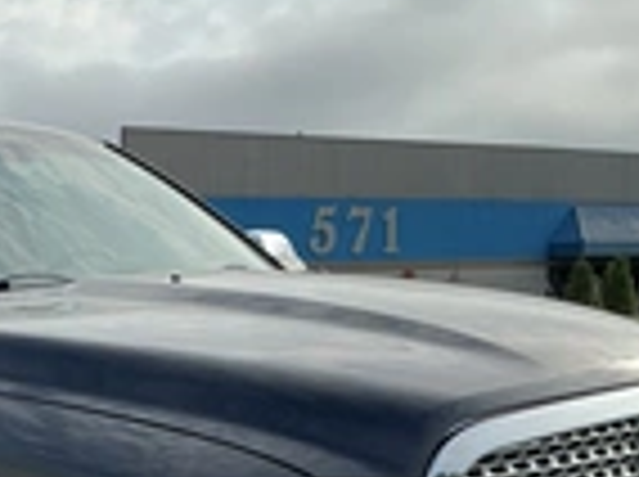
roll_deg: +2.6
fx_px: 1456
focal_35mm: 79
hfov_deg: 23.6
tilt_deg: -6.9
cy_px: 504
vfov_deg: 18.0
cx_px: -9
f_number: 1.8
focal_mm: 3
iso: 25
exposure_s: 1/1377
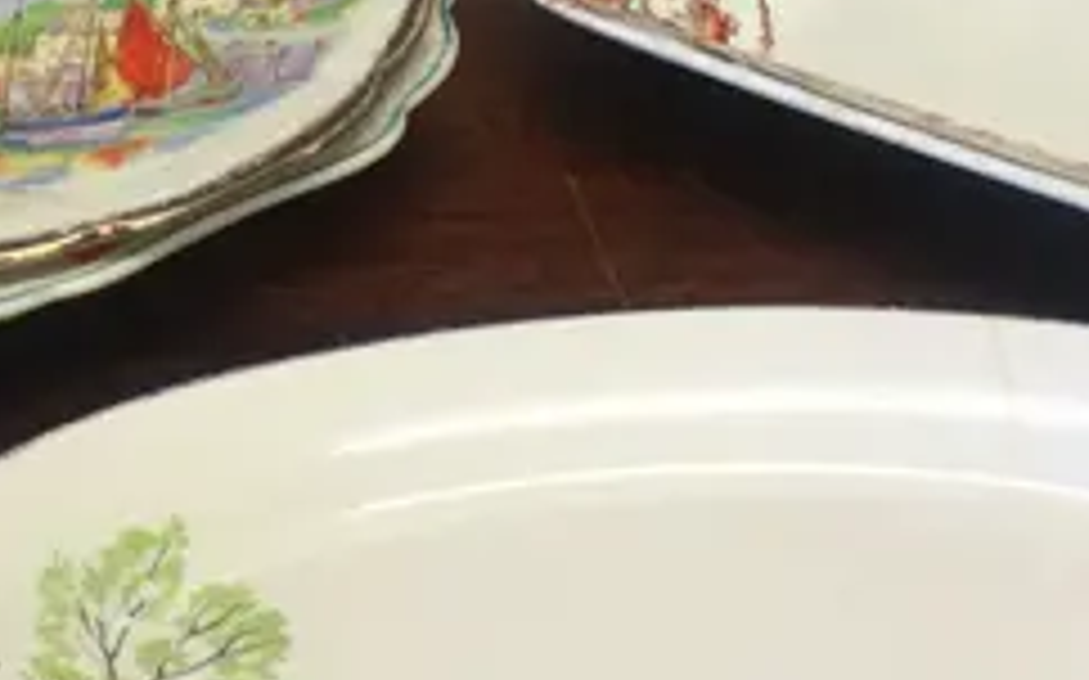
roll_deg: +0.0
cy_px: -99
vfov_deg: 9.9
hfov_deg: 15.8
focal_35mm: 130
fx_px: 3856
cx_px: -9
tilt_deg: -26.8
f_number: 2.2
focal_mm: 4.15
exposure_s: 1/17
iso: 32
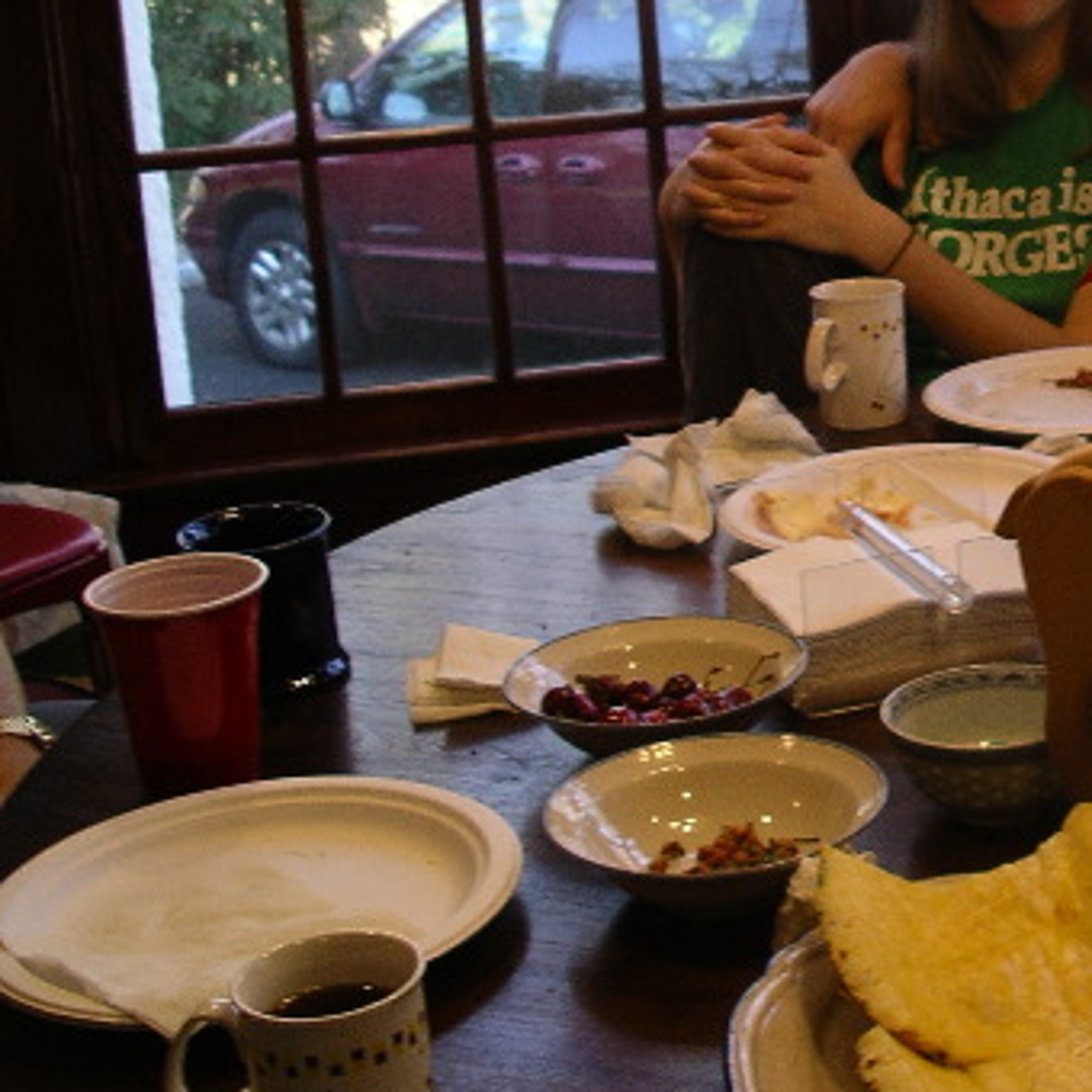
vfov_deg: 22.3
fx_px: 2748
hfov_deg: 21.7
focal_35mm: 77
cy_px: 279
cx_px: 1095
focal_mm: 7.8
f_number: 2.8
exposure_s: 1/42
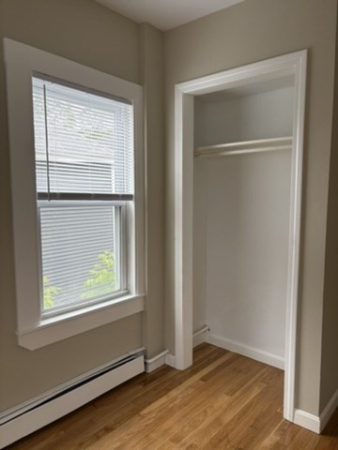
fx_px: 338
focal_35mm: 26
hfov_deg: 53.1
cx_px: 169
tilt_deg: -4.4
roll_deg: +0.6
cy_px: 225
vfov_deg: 67.3
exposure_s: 1/173
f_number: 1.6
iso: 100
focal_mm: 5.96
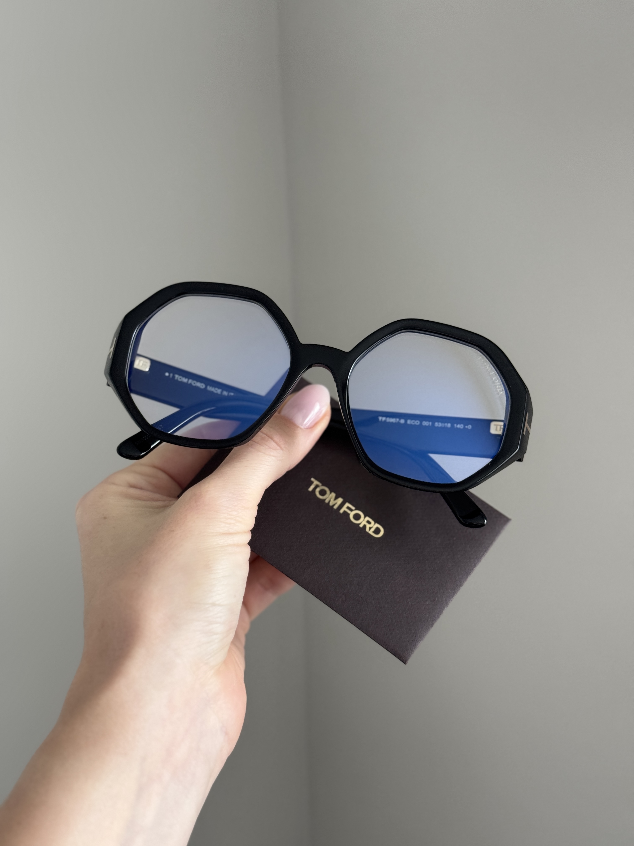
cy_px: 423
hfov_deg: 30.3
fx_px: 1172
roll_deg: +1.4
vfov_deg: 39.7
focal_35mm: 48
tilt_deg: -22.3
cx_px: 317
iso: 160
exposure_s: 1/60
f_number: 1.78
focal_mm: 6.76
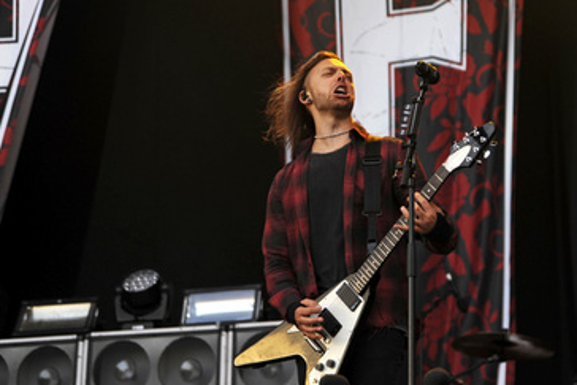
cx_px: 346
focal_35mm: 84
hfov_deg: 24.1
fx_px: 1347
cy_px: 236
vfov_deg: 16.3
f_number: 3.2
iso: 200
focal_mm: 68
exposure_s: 1/200
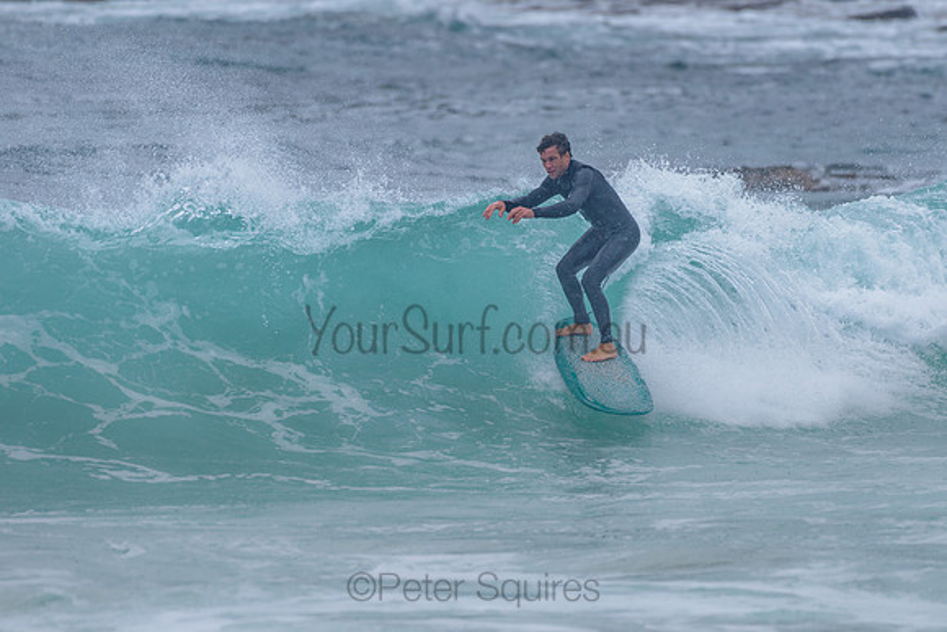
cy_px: 245
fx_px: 16121
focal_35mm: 613
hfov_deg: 3.4
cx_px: 567
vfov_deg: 2.2
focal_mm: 500
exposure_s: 1/2000
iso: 450
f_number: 5.6
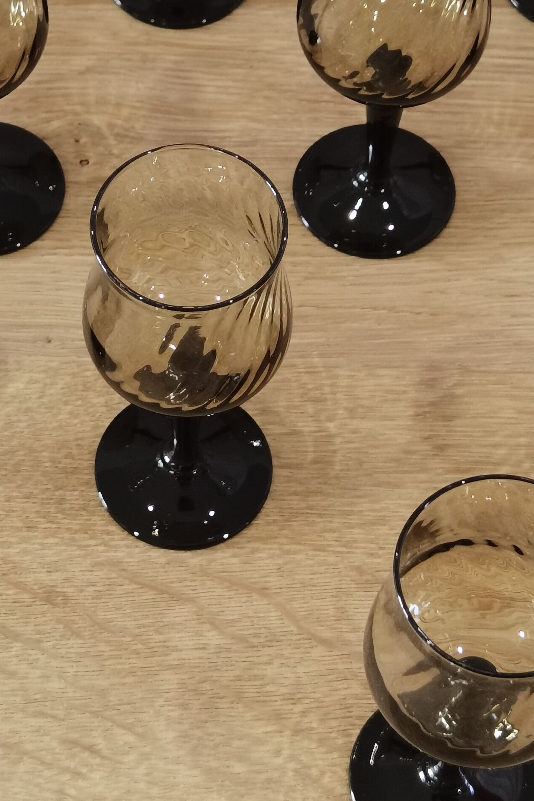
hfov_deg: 15.2
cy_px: 228
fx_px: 2002
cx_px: 195
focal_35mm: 90
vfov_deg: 22.5
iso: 100
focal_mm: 6.71
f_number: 1.9
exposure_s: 1/100
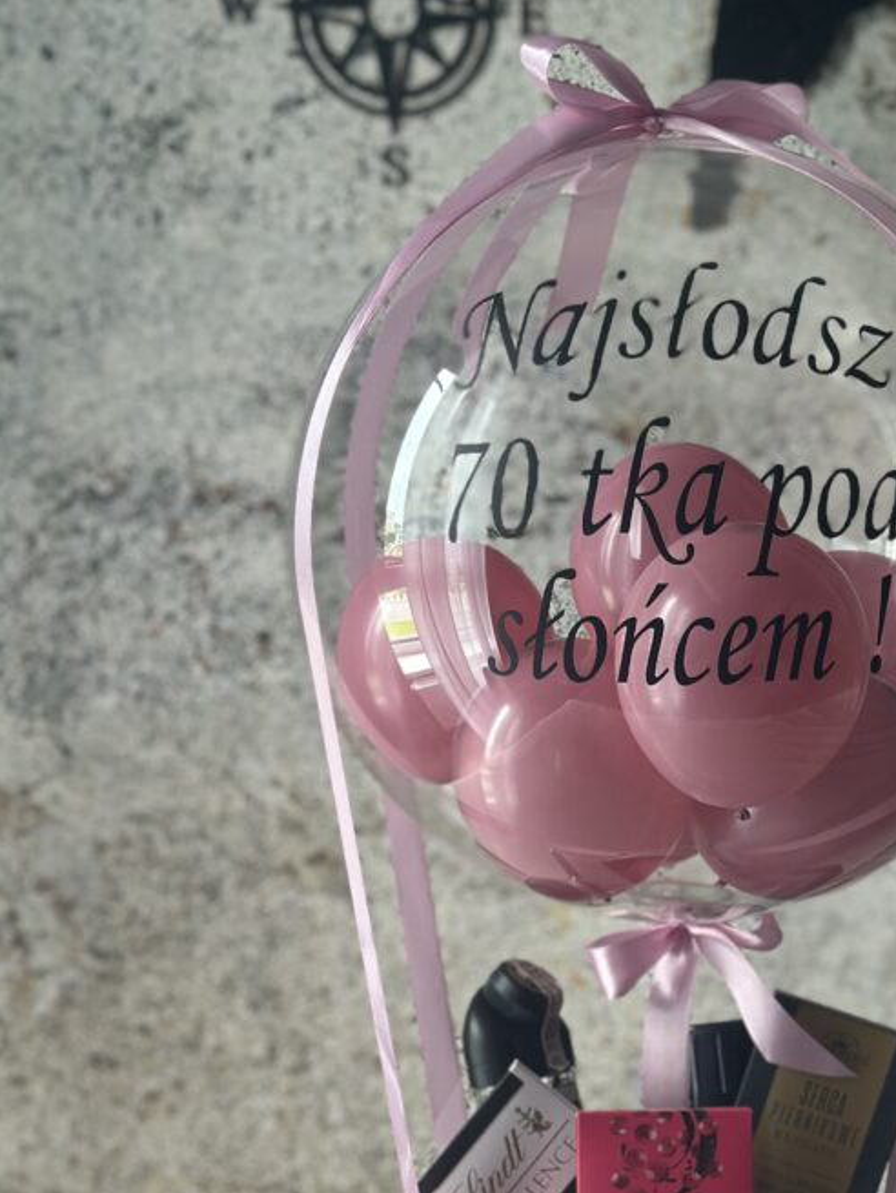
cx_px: 608
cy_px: 874
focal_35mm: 75
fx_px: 2586
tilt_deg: -10.9
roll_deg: -2.6
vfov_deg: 25.7
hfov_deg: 19.6
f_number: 1.78
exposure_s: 1/103
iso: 125
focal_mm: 6.86
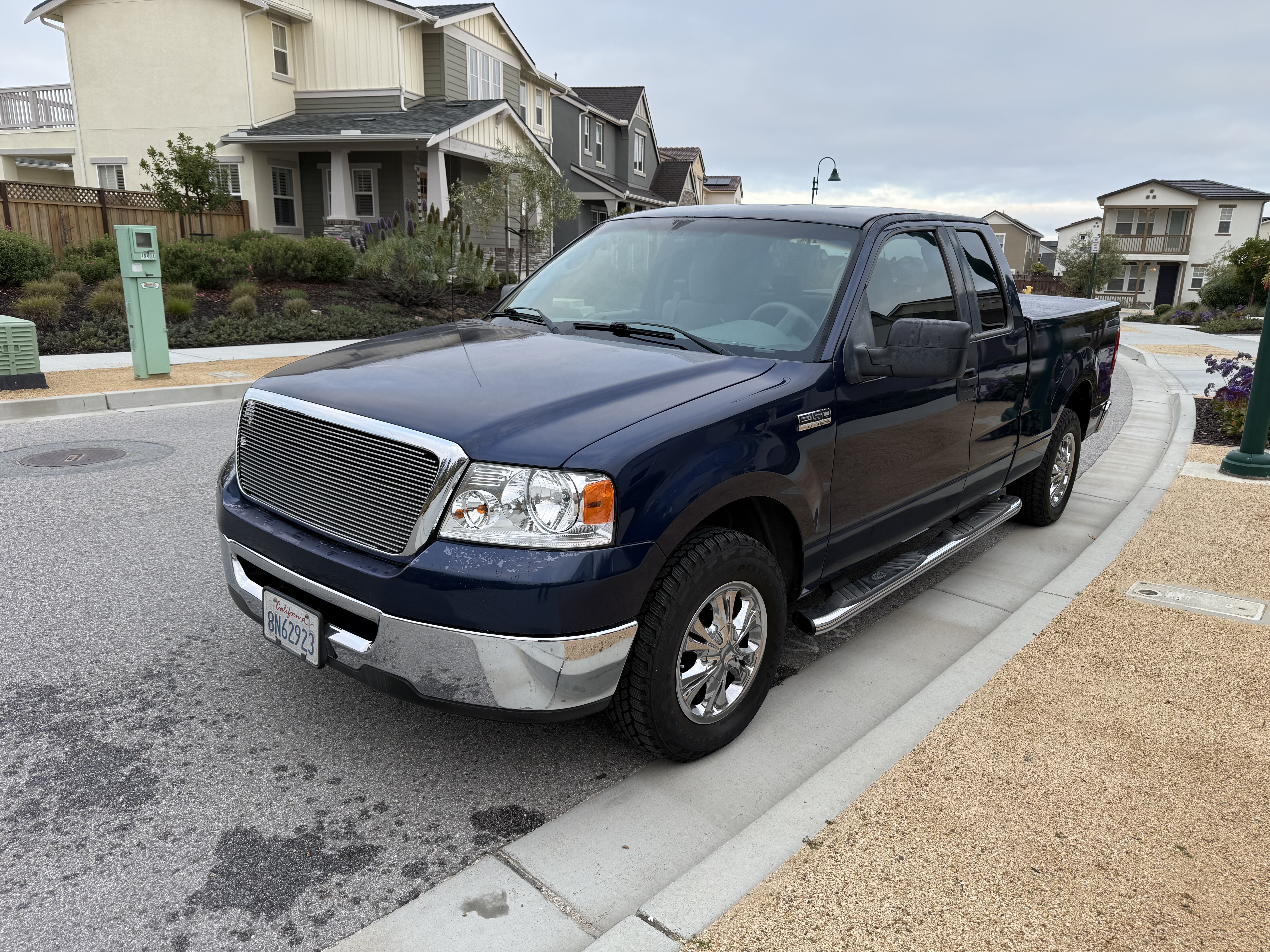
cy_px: 476
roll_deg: -1.3
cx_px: 635
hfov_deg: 71.6
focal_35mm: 24
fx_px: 881
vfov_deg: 56.8
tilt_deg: -14.5
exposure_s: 1/281
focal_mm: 6.76
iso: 100
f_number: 1.78
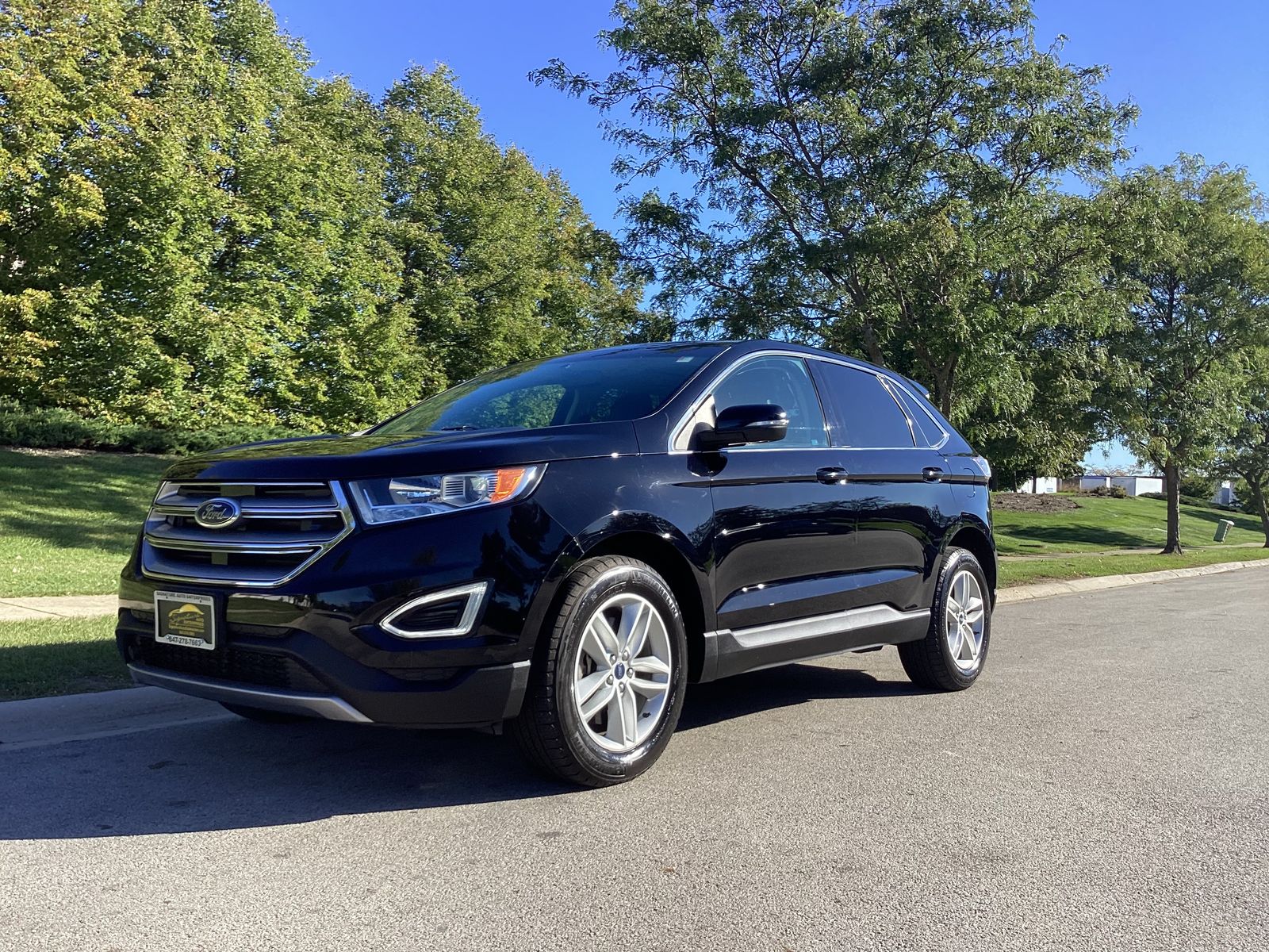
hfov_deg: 58.4
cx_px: 634
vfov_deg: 45.4
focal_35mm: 31
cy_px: 476
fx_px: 1136
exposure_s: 1/550
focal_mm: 3.3
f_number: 2.4
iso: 25
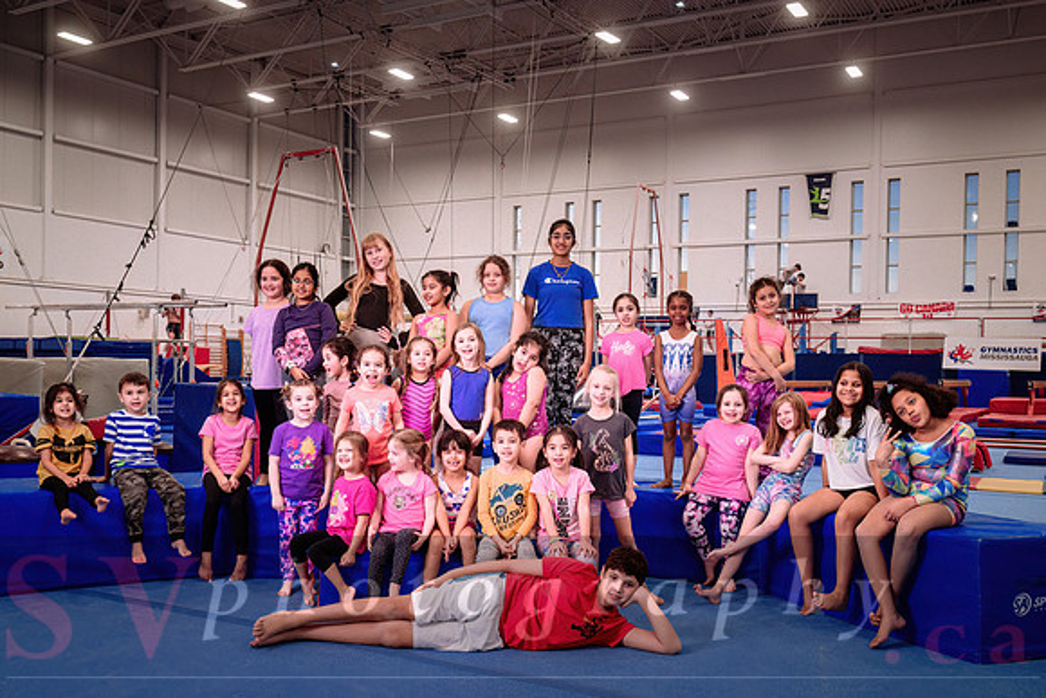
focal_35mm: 36
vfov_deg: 37.1
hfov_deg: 53.4
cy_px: 388
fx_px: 1039
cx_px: 499
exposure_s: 1/160
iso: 1600
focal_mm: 32
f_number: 6.3
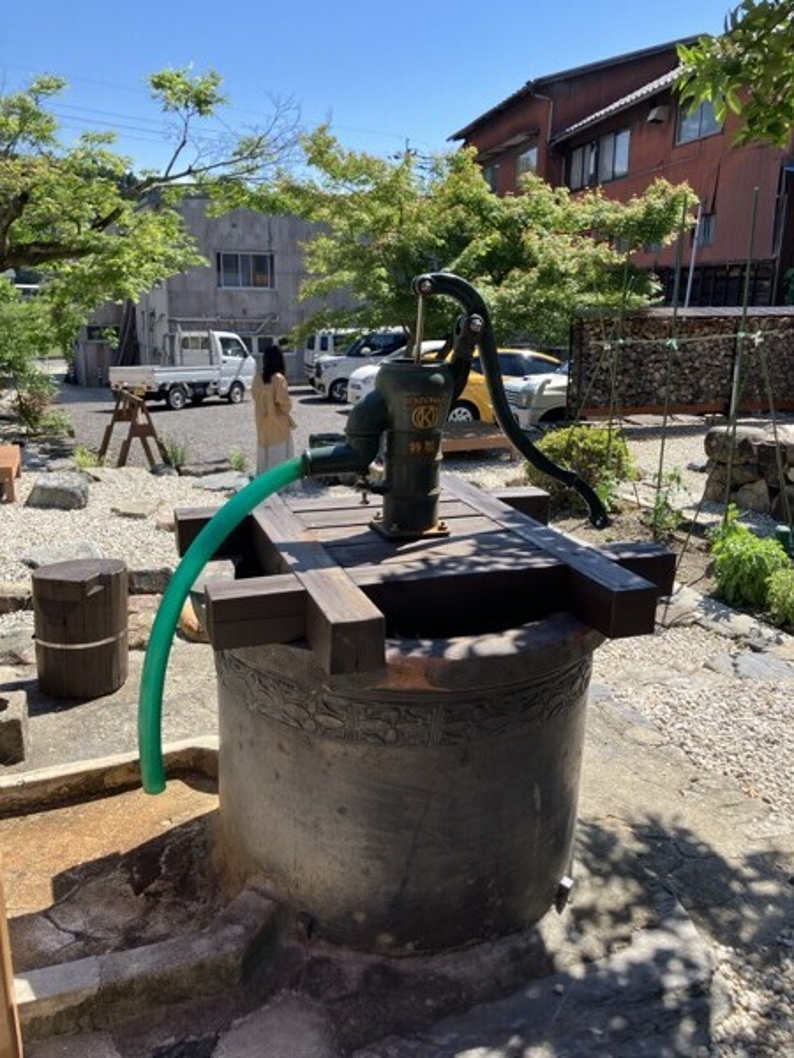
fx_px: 856
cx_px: 397
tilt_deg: -14.4
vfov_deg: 63.4
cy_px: 529
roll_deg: -1.5
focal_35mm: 28
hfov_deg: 49.7
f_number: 1.8
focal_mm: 3.99
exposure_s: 1/838
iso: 32
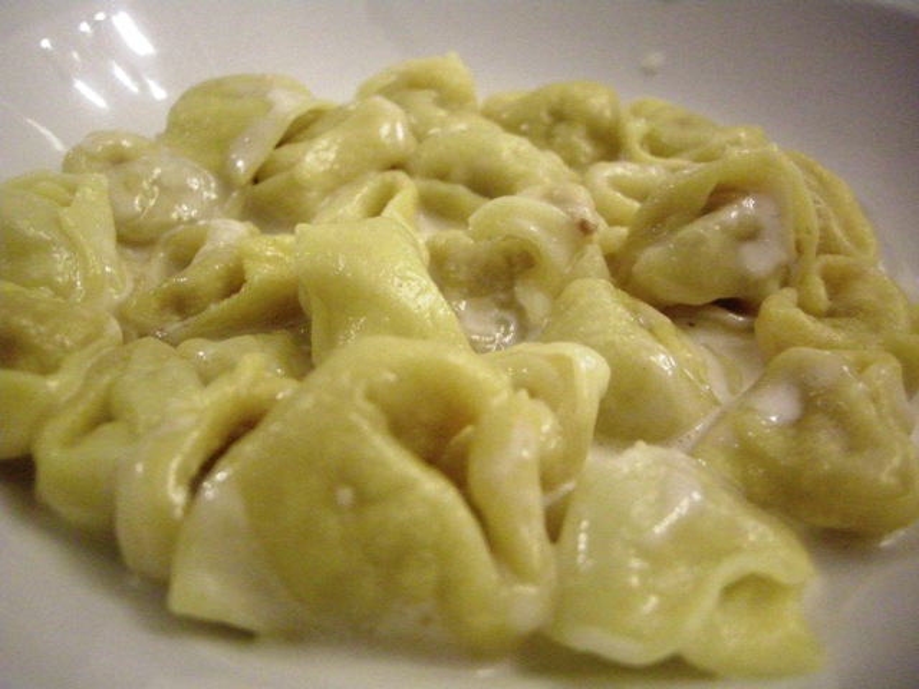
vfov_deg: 39.7
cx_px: 460
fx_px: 956
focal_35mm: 36
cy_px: 344
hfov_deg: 51.4
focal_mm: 7.5
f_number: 2.7
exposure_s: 1/48.5
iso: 1600
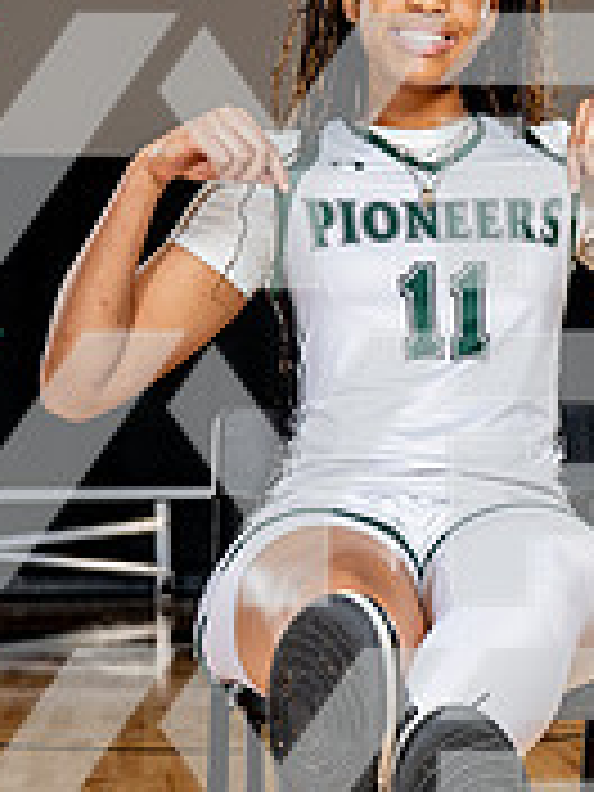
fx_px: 2814
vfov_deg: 16.0
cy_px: 472
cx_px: 396
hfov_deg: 12.0
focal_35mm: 123
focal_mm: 50
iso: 200
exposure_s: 1/250
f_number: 5.6
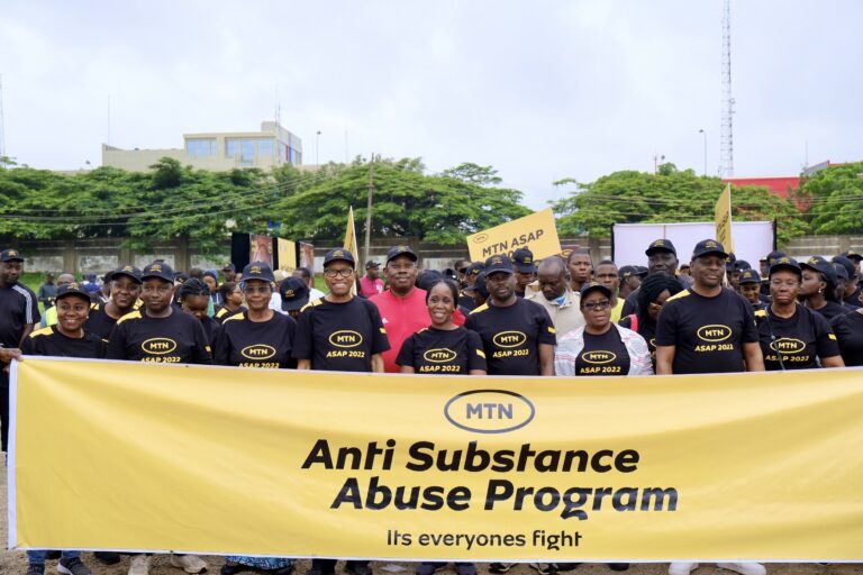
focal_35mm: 43
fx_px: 1031
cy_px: 288
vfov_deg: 31.2
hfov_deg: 45.4
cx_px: 432
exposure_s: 1/640
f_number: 4
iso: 800
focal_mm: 28.9
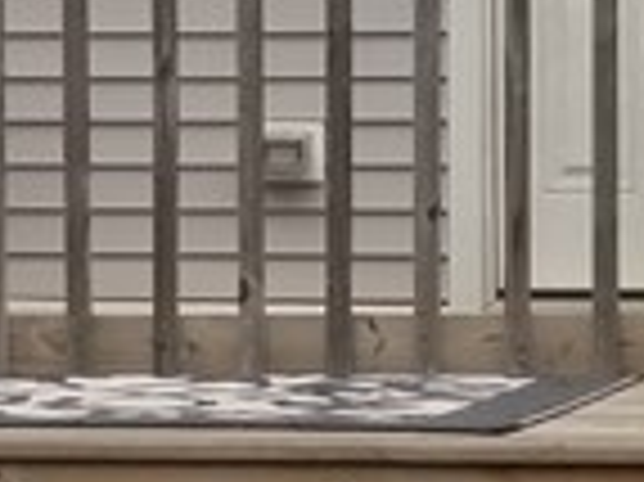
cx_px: 572
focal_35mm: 186
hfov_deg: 10.6
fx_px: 3457
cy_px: 108
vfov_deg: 8.0
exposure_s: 1/938
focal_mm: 4.25
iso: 50
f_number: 1.7
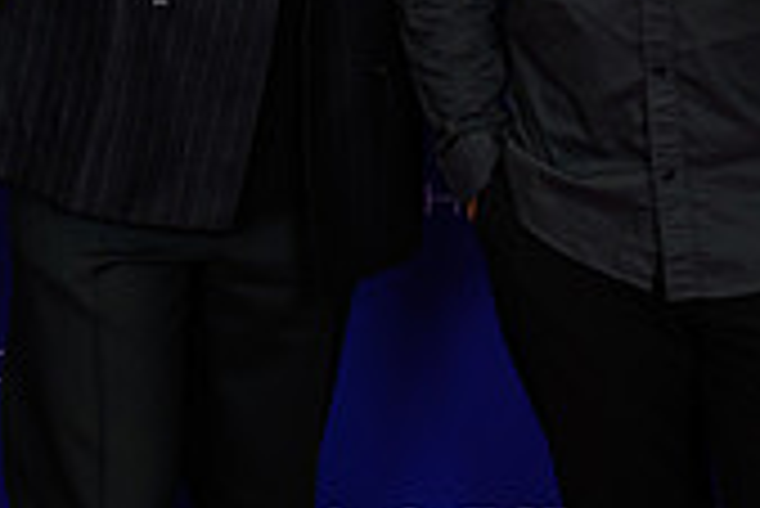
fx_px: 2535
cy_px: -238
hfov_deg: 17.0
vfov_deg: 11.0
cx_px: 396
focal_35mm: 120
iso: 1000
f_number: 5
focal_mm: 35
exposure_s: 1/320
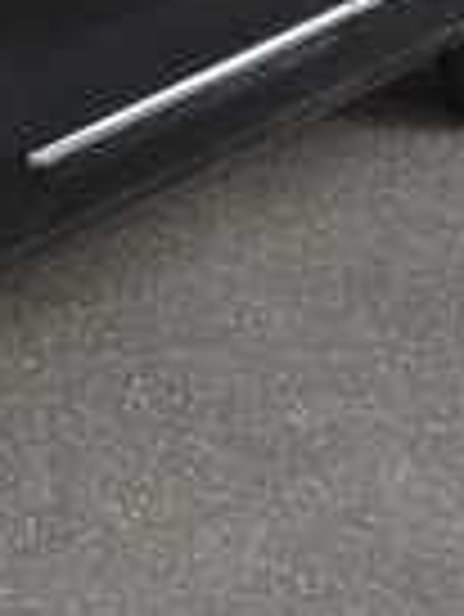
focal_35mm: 96
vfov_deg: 19.8
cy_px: 9
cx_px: -293
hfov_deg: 14.1
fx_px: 1713
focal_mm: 4.9
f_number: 3
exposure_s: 1/635
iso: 100
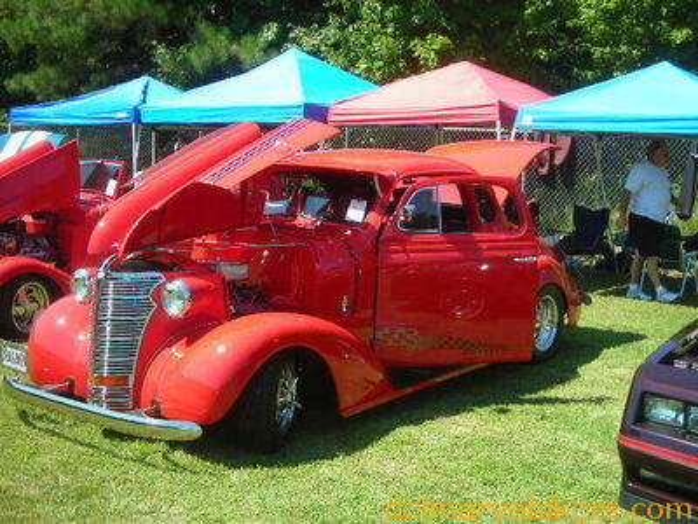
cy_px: 262
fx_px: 948
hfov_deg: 40.4
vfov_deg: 30.9
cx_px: 349
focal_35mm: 47
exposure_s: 1/205
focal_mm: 7.8
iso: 50
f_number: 3.4
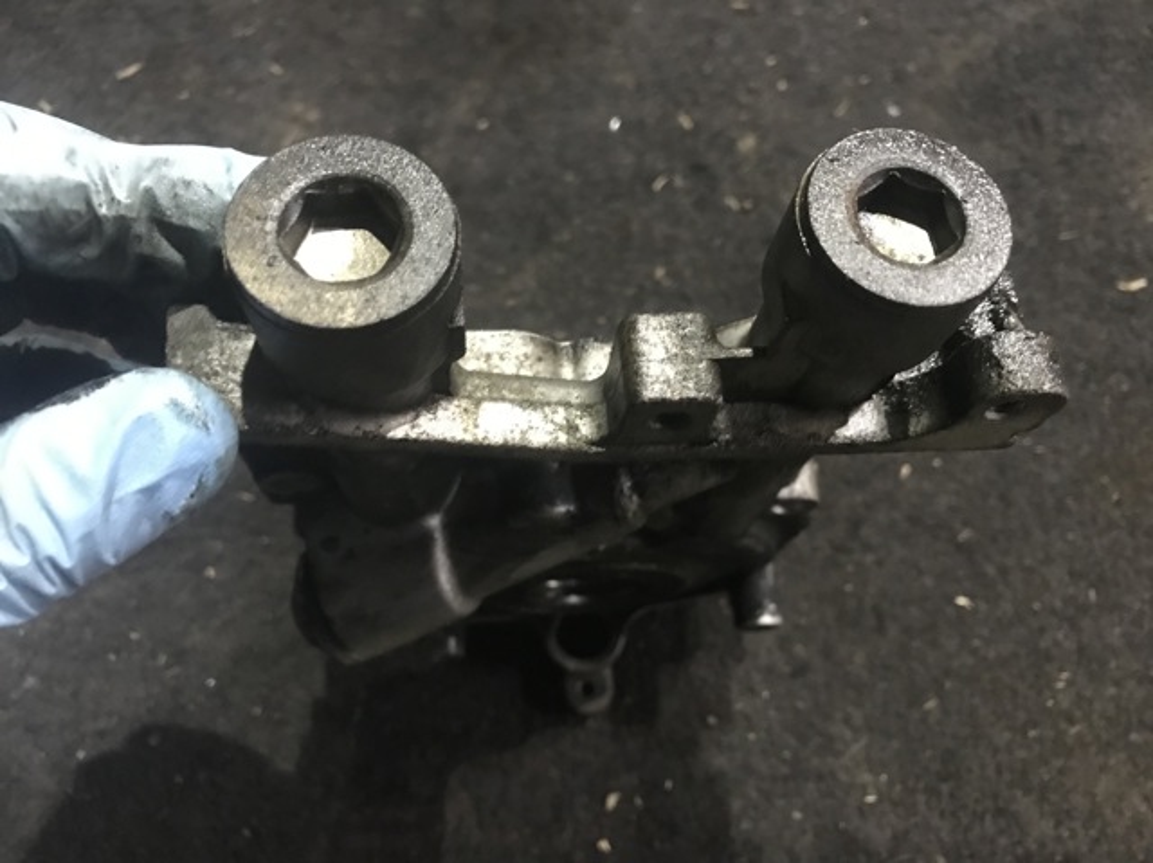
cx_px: 576
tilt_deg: -70.0
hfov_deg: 63.5
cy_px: 432
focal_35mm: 28
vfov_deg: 49.7
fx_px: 932
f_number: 1.8
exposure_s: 1/5
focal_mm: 3.99
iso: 100
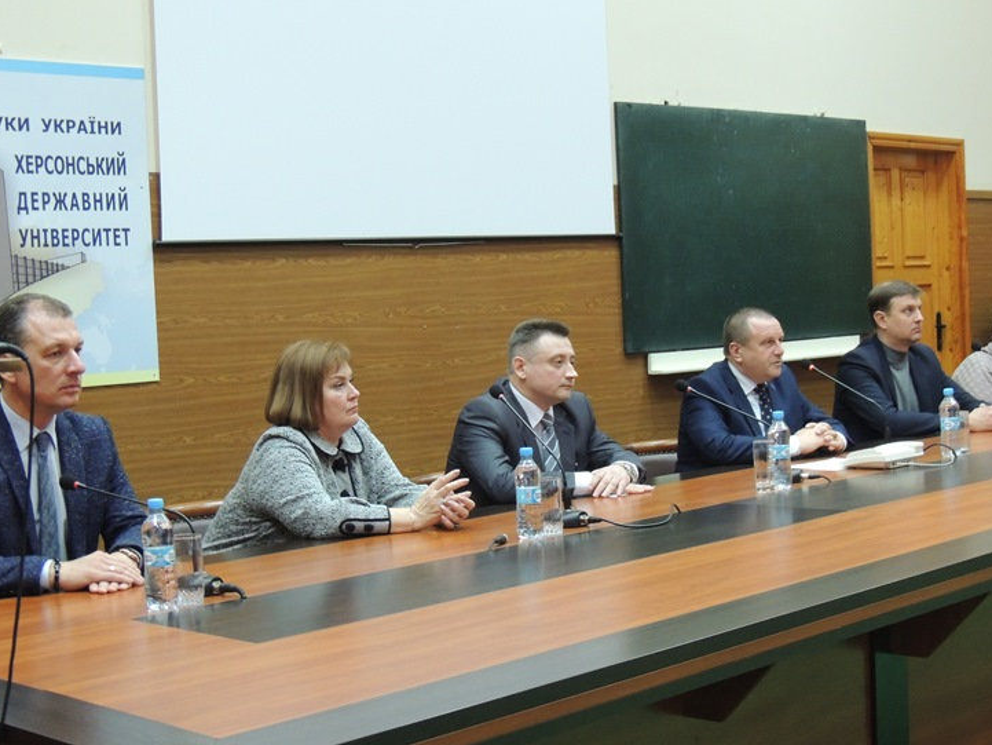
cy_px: 387
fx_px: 1748
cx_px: 537
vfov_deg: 24.0
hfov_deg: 31.7
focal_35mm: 61
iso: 720
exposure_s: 1/15
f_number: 3.7
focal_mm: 9.8
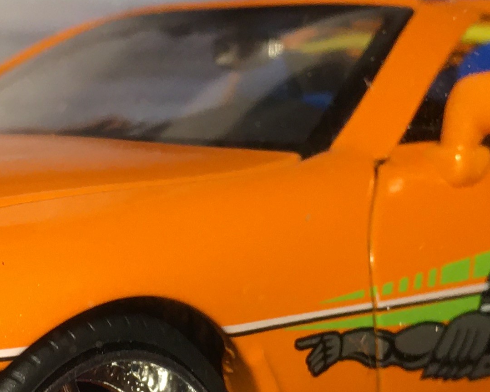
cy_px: 190
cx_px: 109
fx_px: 1537
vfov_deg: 14.5
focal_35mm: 106
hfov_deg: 18.0
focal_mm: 4.15
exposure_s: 1/33
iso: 40
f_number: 2.2
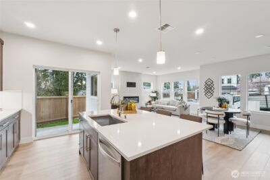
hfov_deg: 100.4
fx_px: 113
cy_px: 90
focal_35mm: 15
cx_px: 135
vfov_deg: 77.4
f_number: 9
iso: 250
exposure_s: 1/8
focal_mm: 10
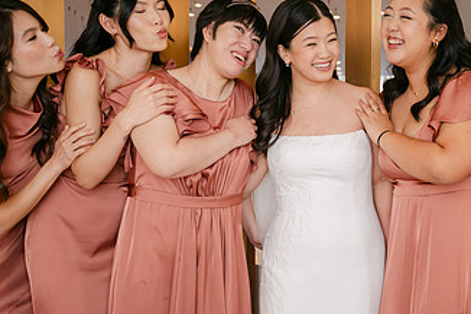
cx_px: 336
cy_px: 148
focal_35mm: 51
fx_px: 667
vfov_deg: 26.5
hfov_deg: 38.2
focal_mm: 28
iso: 280
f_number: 2.8
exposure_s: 1/250
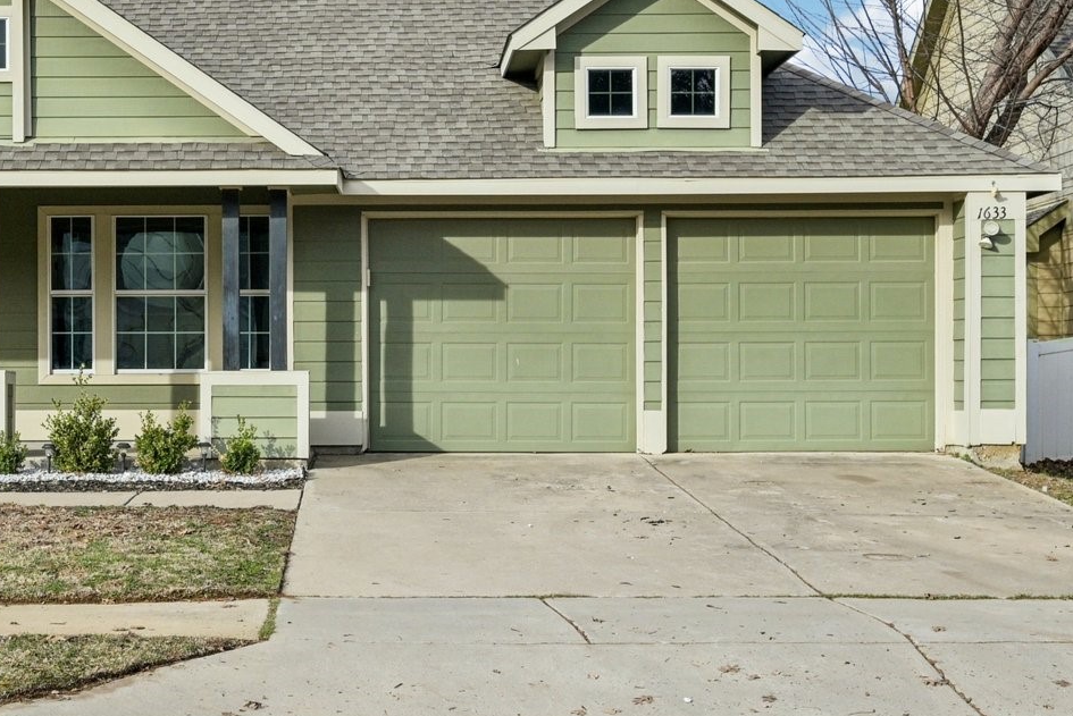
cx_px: 330
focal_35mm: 65
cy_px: 210
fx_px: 1938
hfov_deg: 30.6
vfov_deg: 20.8
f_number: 8
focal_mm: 30
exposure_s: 1/1000
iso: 400
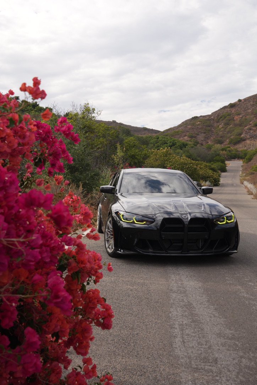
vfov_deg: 49.5
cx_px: 128
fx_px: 417
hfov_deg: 34.2
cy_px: 192
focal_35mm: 39
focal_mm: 26
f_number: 6.3
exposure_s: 1/80
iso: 100
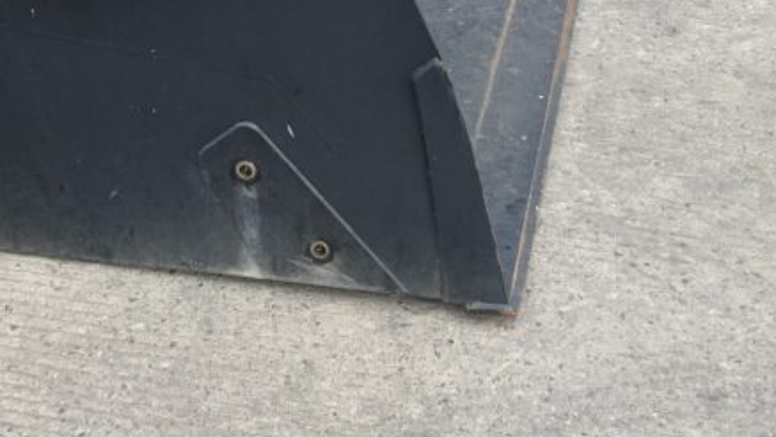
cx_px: 327
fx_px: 1523
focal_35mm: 74
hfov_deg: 28.5
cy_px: -68
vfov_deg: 15.8
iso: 16
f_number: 1.8
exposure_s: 1/674
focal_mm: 3
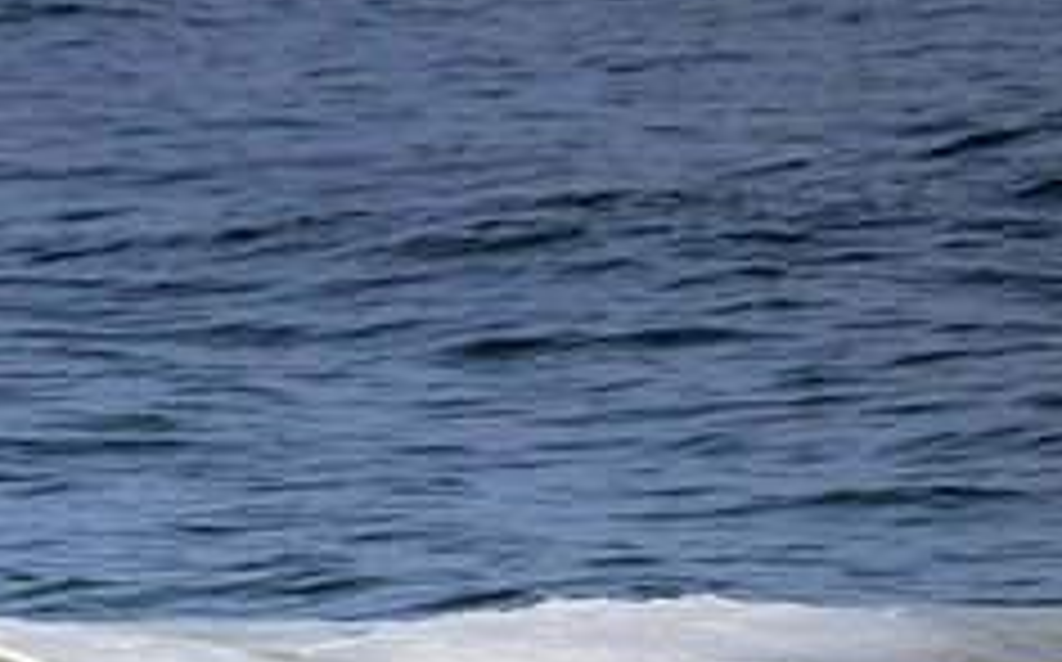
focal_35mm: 2005
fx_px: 57975
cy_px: 799
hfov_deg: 1.0
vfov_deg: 0.7
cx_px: -104
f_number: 11
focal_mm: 800
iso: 450
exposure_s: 1/2000
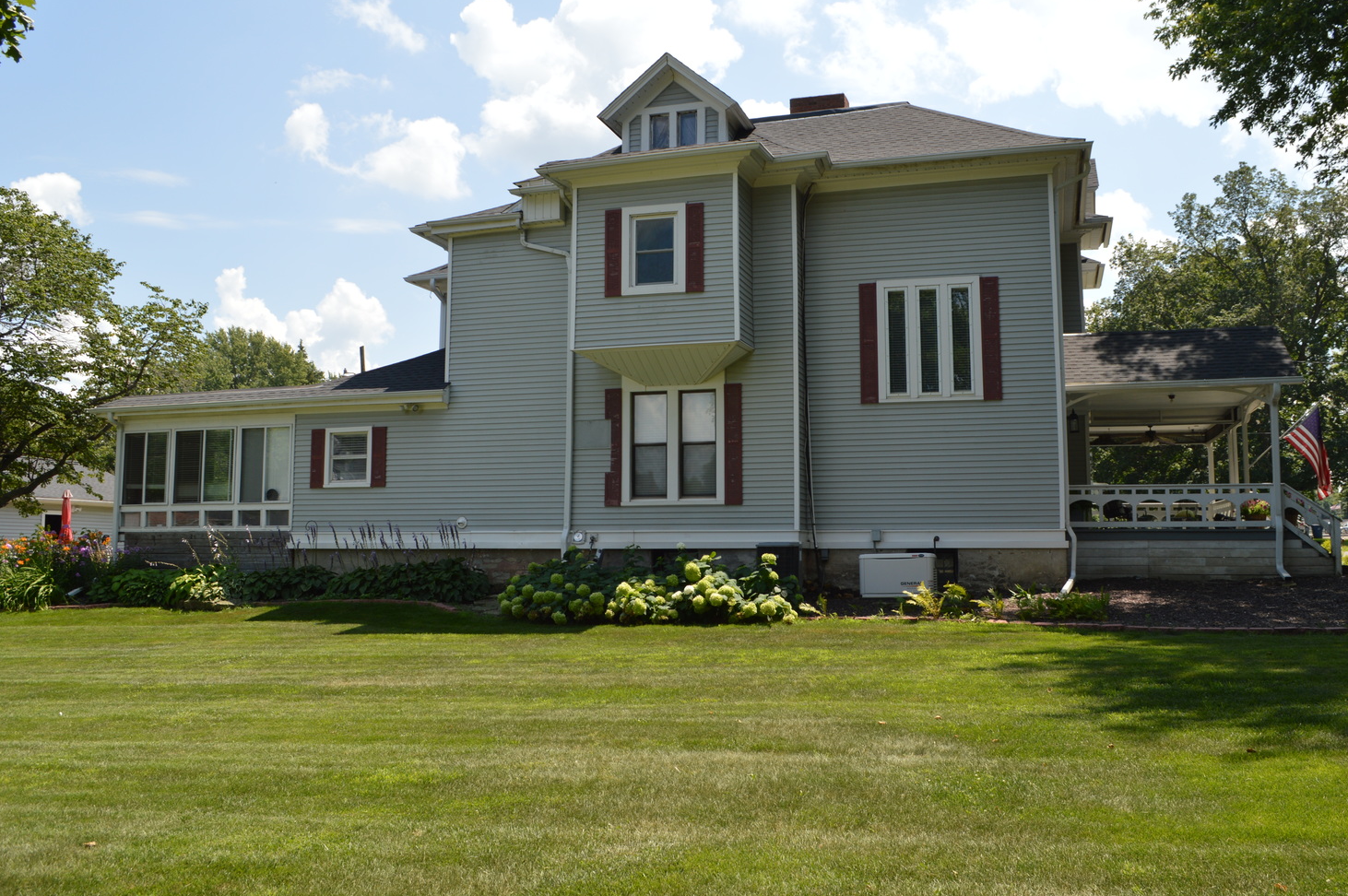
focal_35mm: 30
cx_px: 719
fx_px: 1122
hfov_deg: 61.9
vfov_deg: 43.5
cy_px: 419
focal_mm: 18
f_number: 8
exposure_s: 1/200
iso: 100
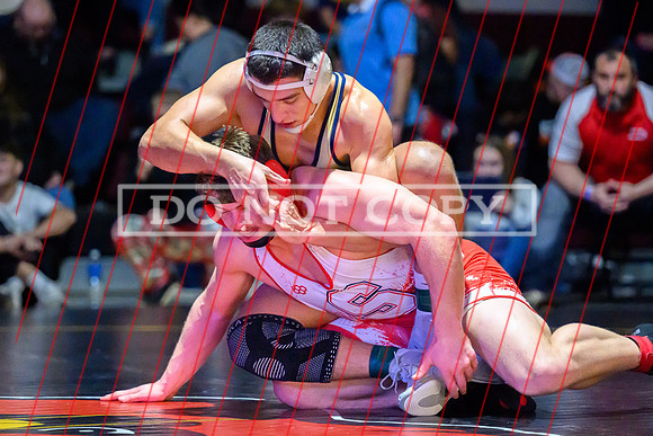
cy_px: 231
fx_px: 3408
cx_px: 274
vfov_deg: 7.3
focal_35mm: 188
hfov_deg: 10.9
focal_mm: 145
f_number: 2.8
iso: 16000
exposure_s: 1/640
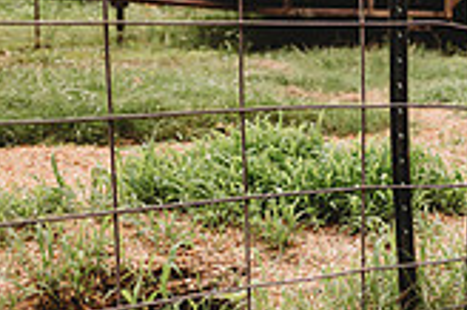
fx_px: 1102
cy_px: 95
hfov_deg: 19.3
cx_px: 789
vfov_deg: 16.0
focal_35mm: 85
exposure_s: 1/500
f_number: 2.2
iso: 100
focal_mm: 24
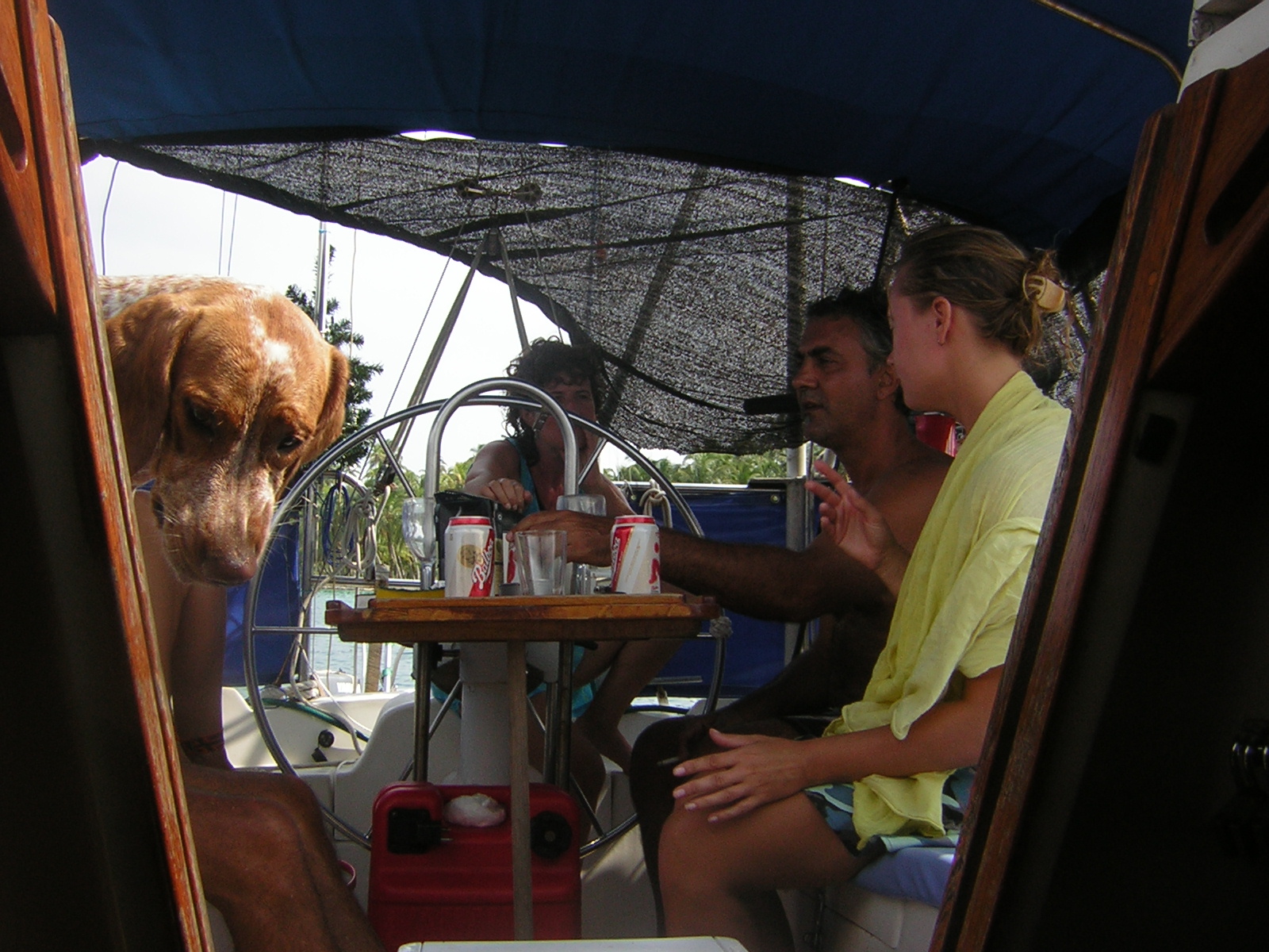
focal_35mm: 36
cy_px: 476
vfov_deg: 39.7
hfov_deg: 51.4
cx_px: 634
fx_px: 1320
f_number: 5.2
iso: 50
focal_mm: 4.7
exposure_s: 1/245
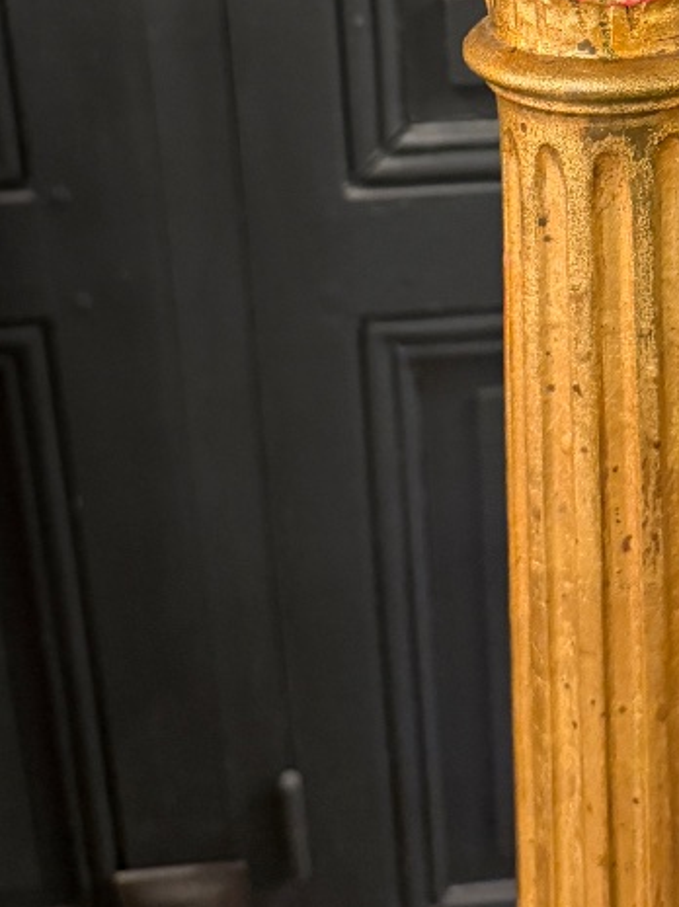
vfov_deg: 29.0
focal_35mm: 62
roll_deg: +0.6
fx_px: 1624
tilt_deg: -16.3
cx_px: 659
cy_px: -20
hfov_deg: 22.8
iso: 800
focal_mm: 6.76
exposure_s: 1/33
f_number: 1.78
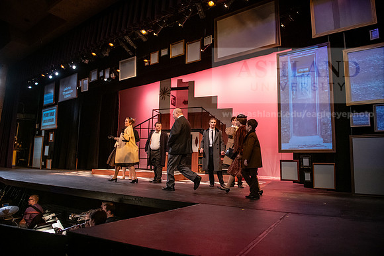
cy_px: 128
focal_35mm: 24
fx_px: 256
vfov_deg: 53.2
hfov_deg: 73.7
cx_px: 192
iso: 2500
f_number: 3.2
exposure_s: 1/200
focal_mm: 24
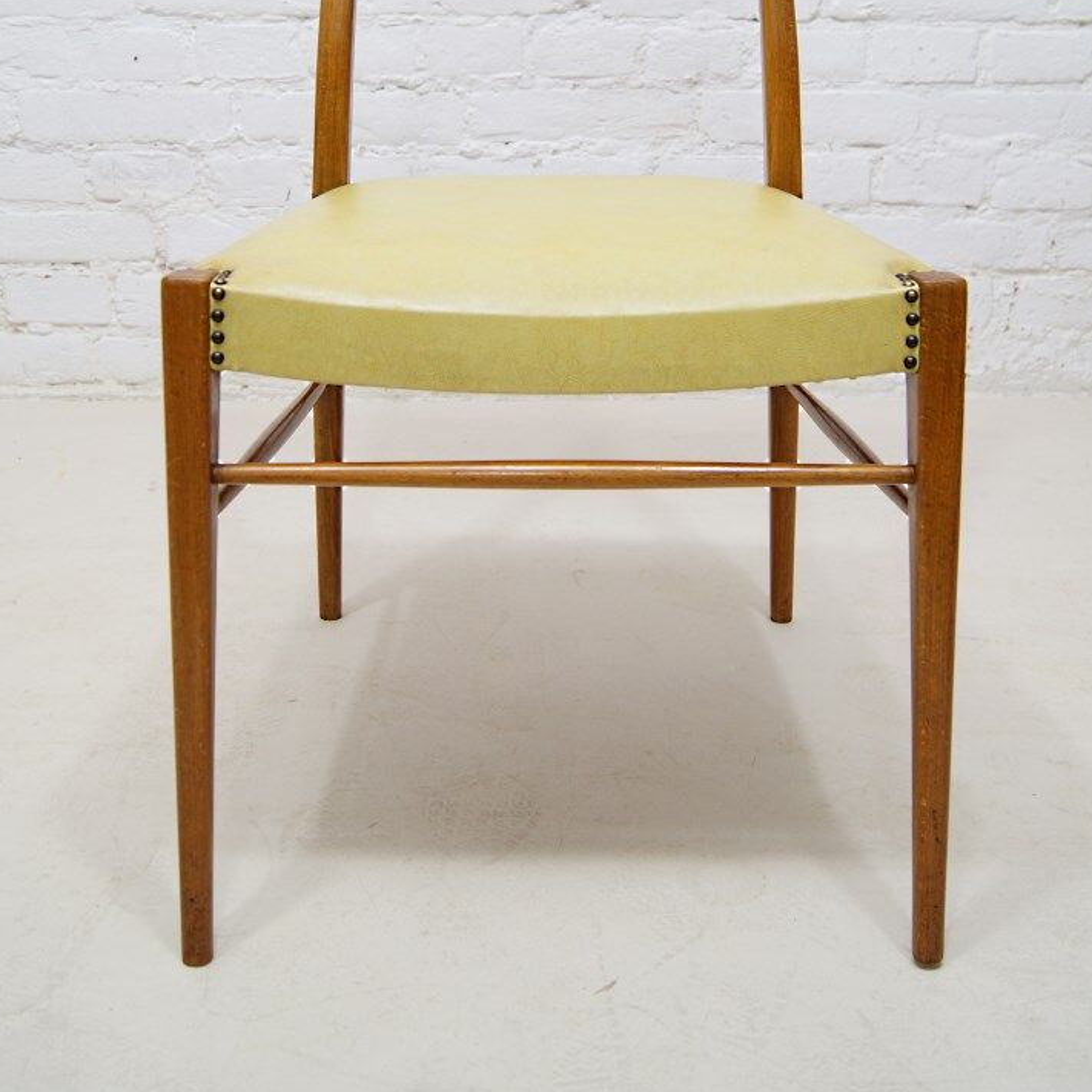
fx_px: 1606
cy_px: 280
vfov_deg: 36.7
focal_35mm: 45
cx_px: 544
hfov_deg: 37.6
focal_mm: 20
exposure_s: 1/25
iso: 200
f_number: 4
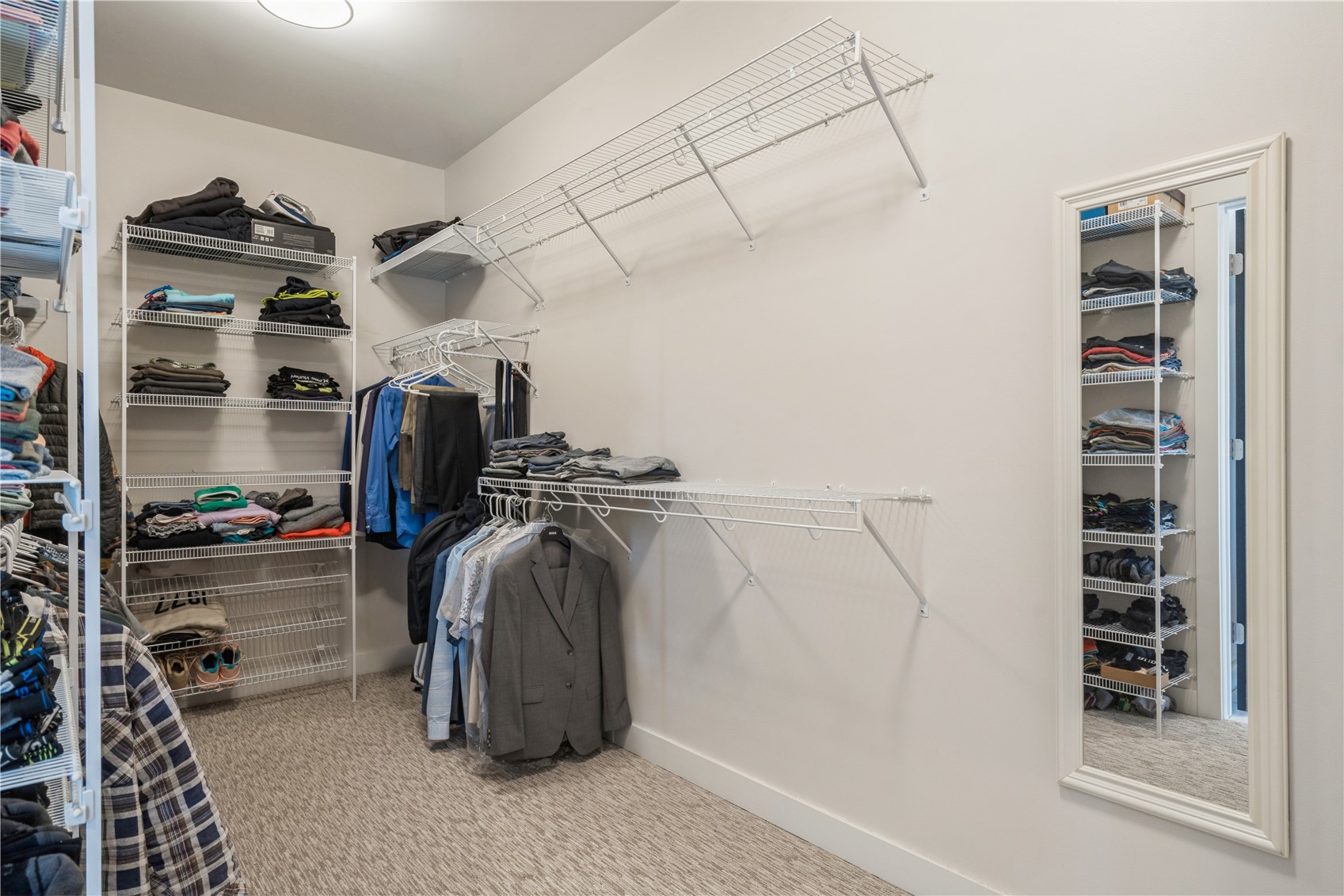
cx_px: 672
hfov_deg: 84.0
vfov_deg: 61.9
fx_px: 747
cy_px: 448
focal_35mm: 20
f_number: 8
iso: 400
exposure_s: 1/5
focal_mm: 20
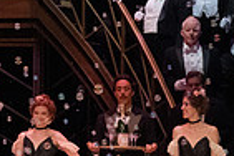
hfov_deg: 4.4
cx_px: -98
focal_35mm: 466
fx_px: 3029
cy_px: 21
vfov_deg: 2.9
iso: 12800
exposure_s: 1/400
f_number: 16
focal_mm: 113
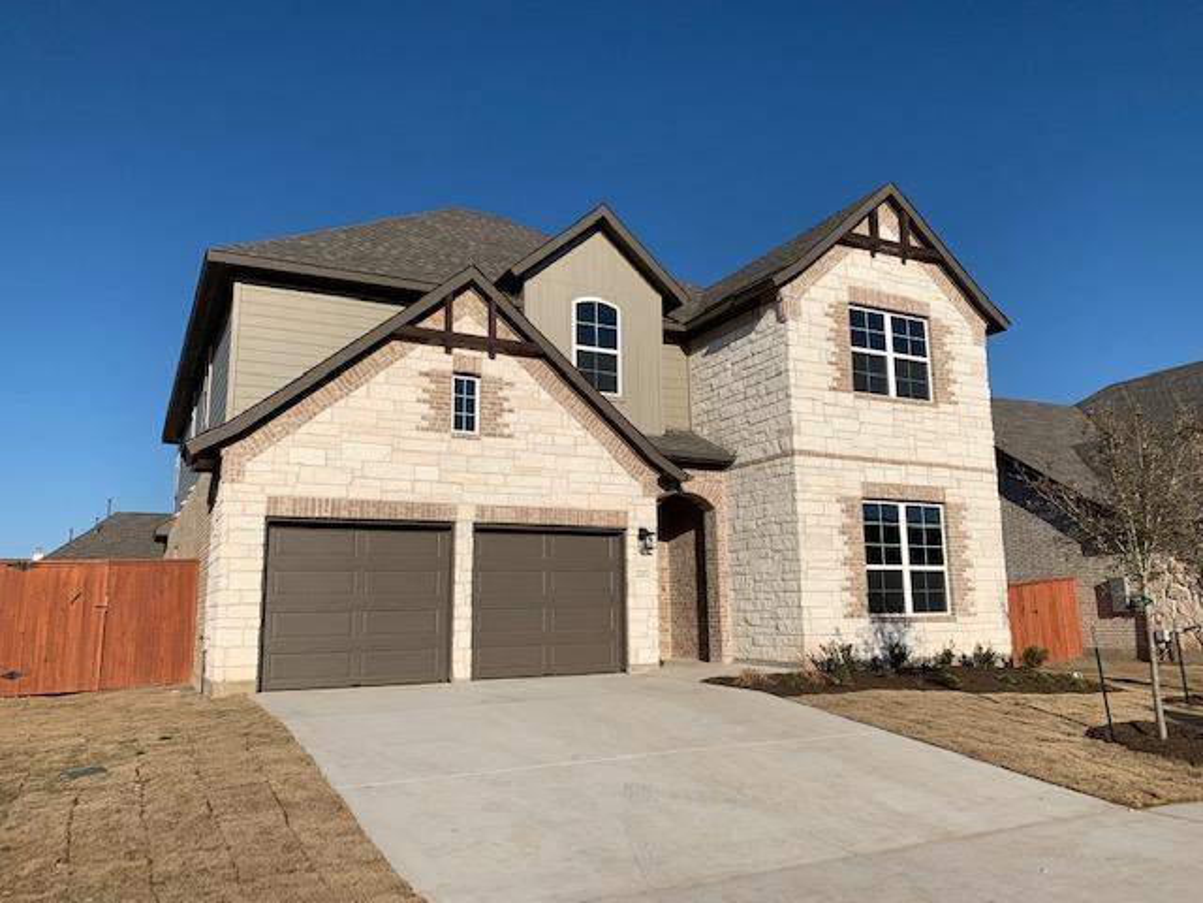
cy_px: 452
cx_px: 602
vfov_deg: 53.1
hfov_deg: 67.3
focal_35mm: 26
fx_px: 904
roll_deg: +1.0
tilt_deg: +10.5
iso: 25
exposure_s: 1/4673
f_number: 1.8
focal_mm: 4.25
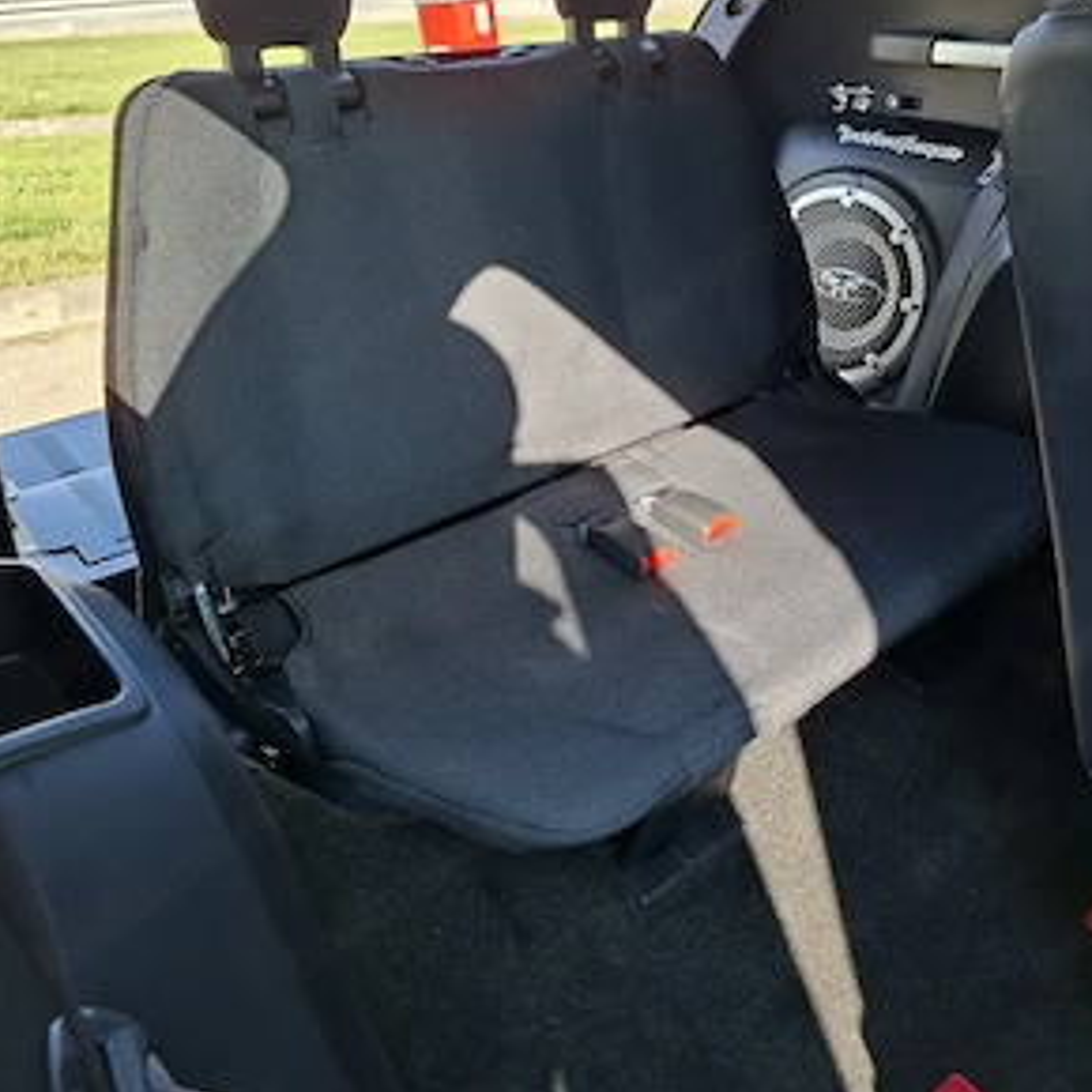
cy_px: 377
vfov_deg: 56.2
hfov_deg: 57.3
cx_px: 554
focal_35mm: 28
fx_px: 999
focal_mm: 5.54
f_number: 1.8
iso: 50
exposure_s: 1/169
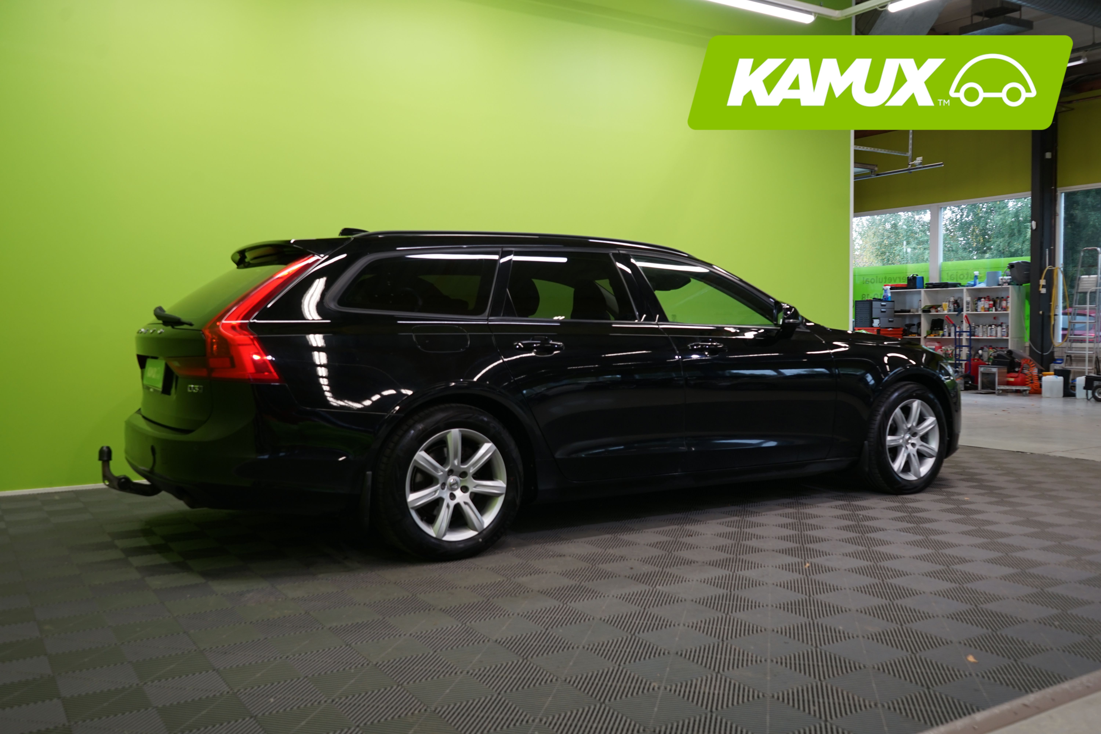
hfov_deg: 60.3
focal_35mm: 31
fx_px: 948
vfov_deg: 42.3
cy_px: 367
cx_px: 550
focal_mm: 31
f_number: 5.6
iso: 400
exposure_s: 1/25
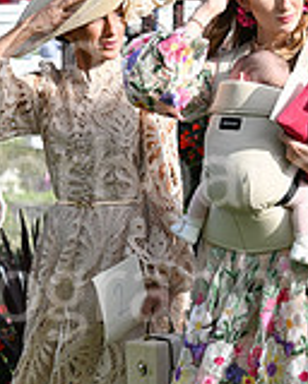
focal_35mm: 269
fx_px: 3065
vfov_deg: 7.2
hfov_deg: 5.7
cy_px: 192
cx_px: 67
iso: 500
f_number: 5
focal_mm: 102
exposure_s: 1/2500
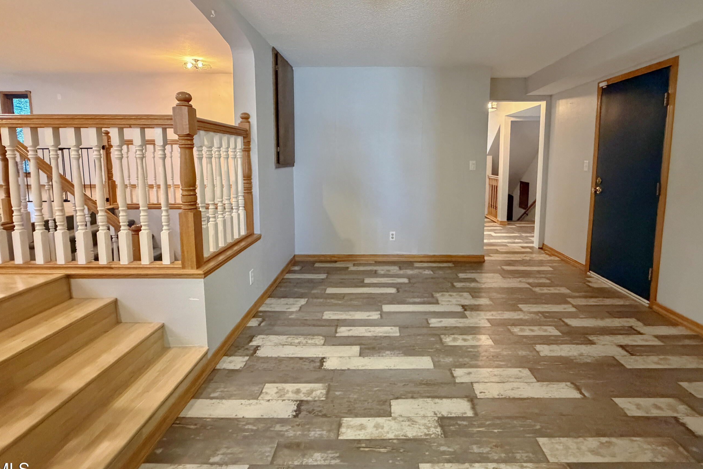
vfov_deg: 69.8
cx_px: 377
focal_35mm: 17
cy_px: 190
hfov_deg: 93.1
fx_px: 332
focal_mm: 2.22
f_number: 2.2
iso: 1000
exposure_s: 1/60
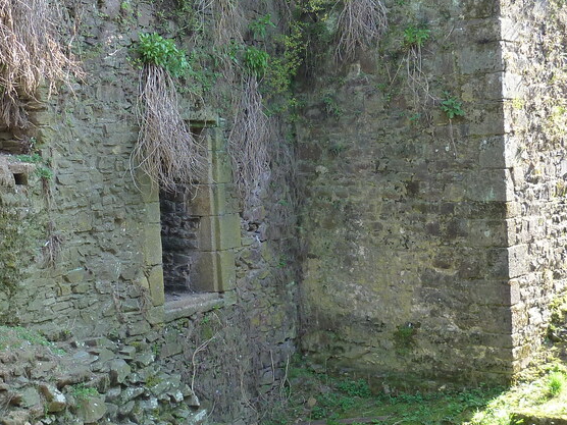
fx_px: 885
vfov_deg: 27.0
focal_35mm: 54
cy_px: 232
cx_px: 249
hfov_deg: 35.5
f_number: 3.3
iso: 125
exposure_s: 1/60
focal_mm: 4.1
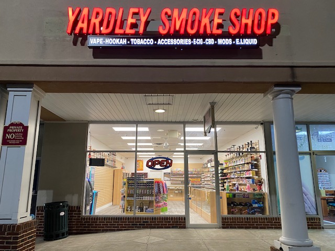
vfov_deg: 53.1
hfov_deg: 67.3
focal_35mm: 26
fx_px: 252
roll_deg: -0.2
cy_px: 126
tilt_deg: +11.7
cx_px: 168
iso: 200
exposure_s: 1/60
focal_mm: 4.25
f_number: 1.8
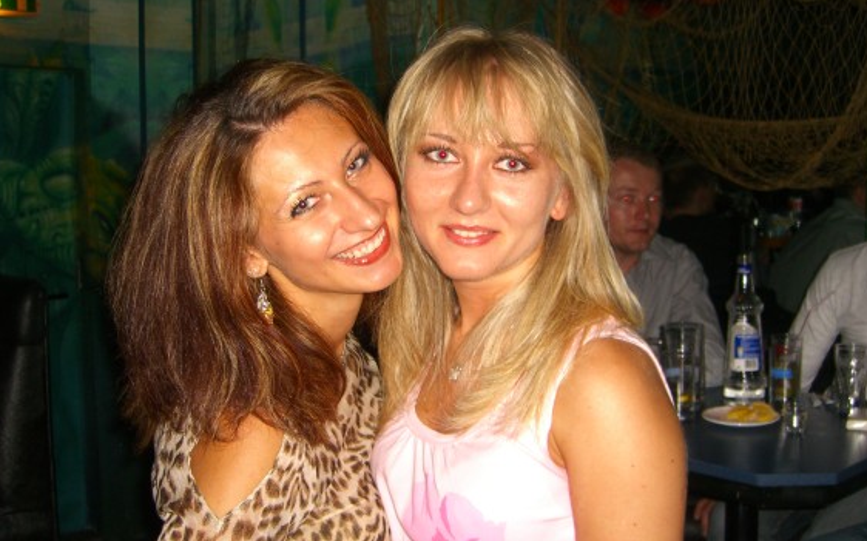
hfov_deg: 46.2
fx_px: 1016
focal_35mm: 43
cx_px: 426
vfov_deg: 29.8
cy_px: 271
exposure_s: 1/60
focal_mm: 7.9
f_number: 2.8
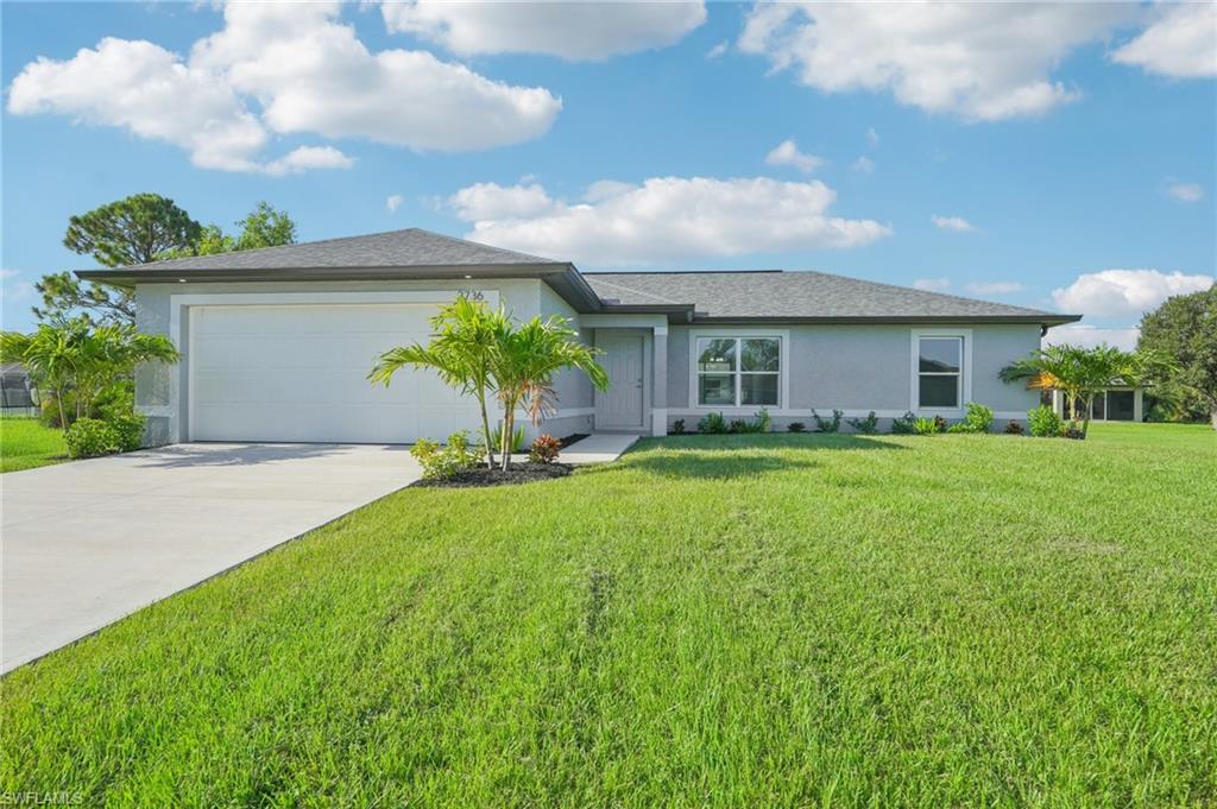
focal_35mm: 20
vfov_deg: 63.1
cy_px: 404
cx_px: 608
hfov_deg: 85.5
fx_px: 659
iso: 400
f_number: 8
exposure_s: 1/1000
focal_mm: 19.5
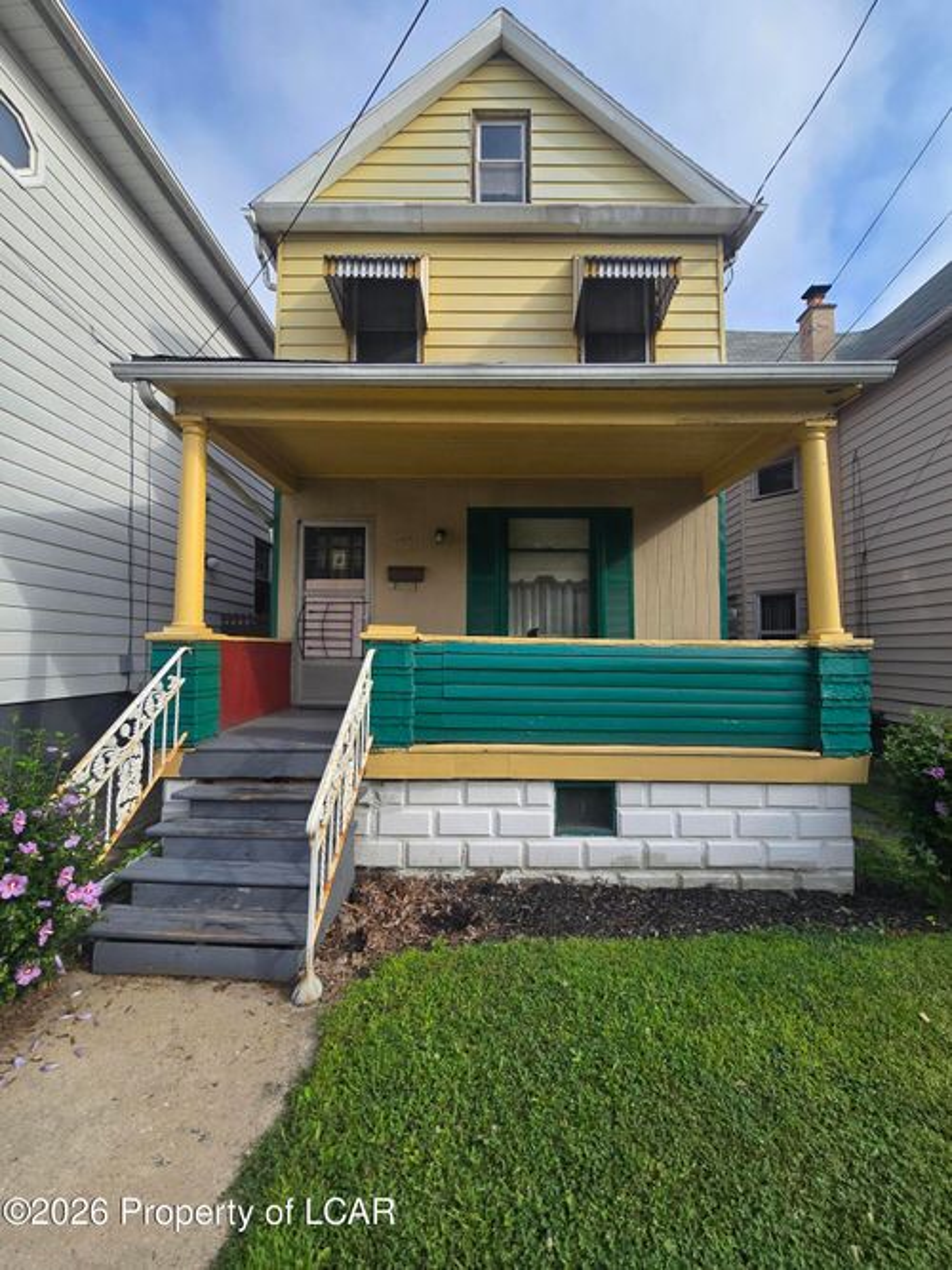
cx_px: 476
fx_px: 477
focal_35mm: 13
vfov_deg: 106.2
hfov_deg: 89.9
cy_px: 635
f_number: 2.2
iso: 50
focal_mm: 2.2
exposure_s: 1/1542
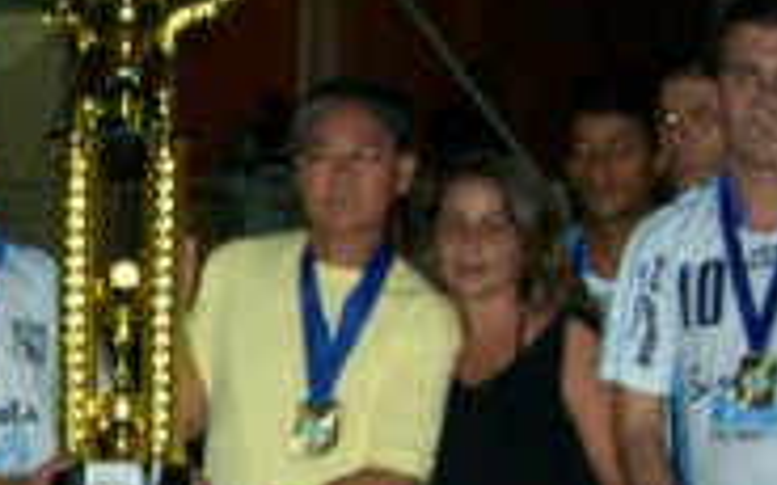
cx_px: -129
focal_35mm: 140
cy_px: 515
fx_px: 2965
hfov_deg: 14.5
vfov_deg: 9.3
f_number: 2.8
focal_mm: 6.3
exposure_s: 1/60
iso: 160
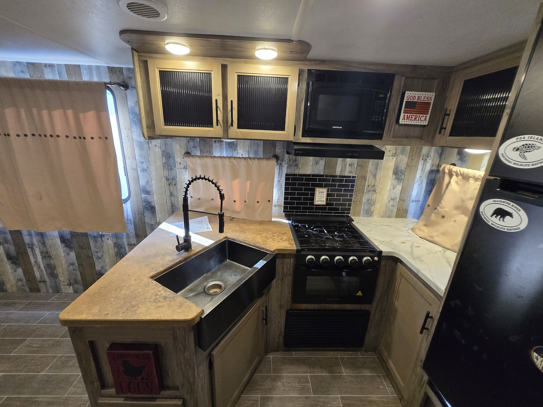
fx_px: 204
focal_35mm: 13
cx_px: 272
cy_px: 204
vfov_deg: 89.9
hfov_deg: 106.2
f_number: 2.2
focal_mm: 1.7
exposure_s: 1/60
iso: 320
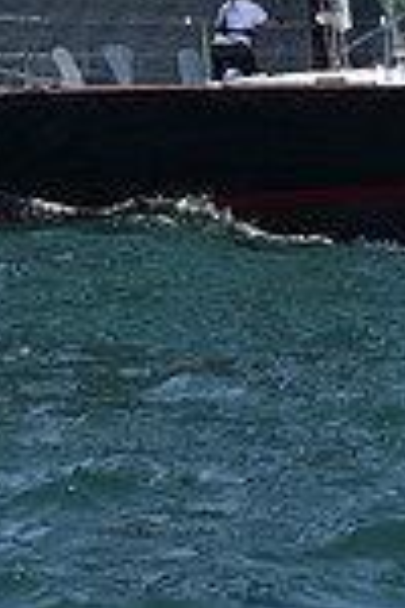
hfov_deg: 5.1
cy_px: -559
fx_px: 4573
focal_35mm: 271
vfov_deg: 7.3
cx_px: 302
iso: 250
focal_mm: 70
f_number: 8
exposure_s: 1/1000
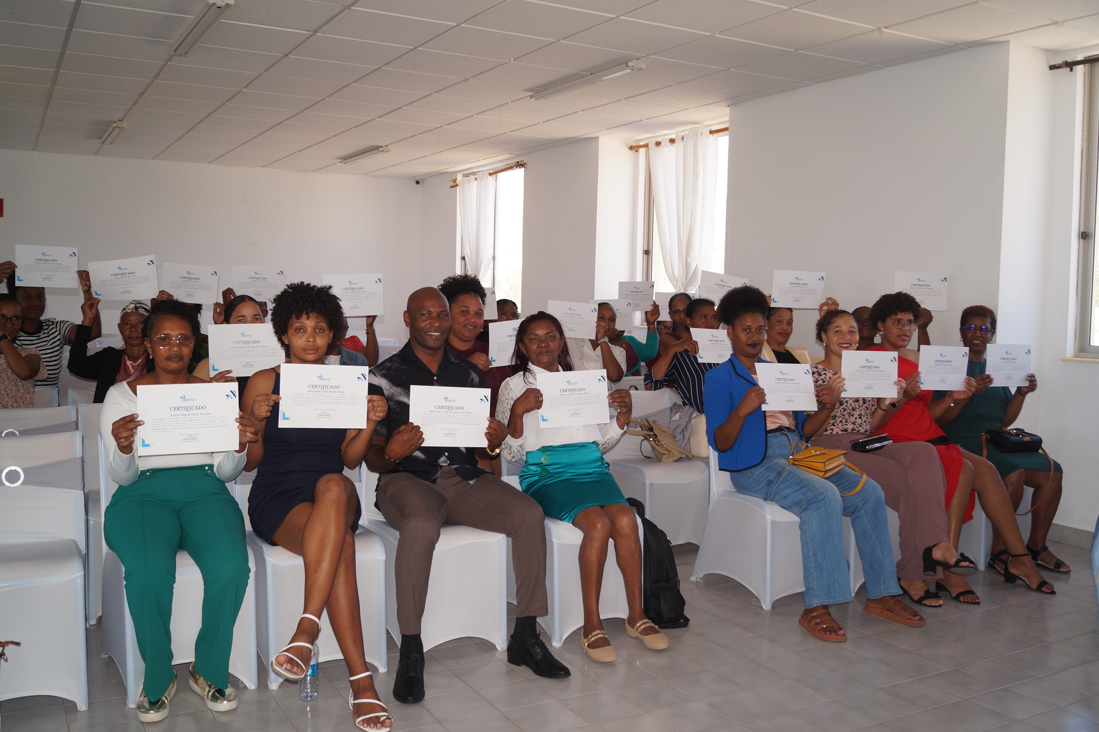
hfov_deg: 57.2
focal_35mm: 33
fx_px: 1007
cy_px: 366
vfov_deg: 40.0
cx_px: 550
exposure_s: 1/160
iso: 160
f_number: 4
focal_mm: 22
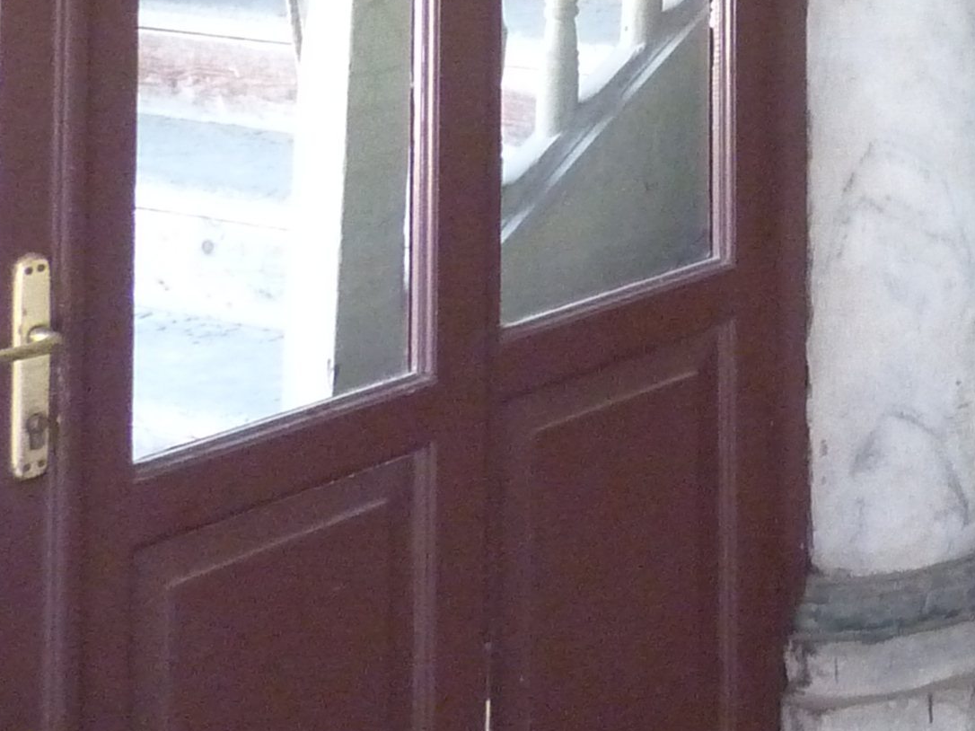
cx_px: 1609
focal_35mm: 84
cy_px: -493
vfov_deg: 15.6
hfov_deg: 19.2
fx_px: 2365
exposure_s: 1/13
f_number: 3.3
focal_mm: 4.1
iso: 400
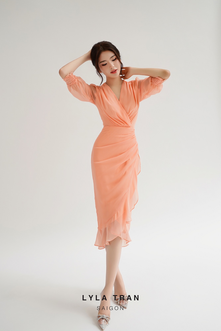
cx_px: 110
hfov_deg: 38.9
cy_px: 166
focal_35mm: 34
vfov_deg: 55.8
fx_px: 313
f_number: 5.6
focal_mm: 34
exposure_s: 1/125
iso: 250
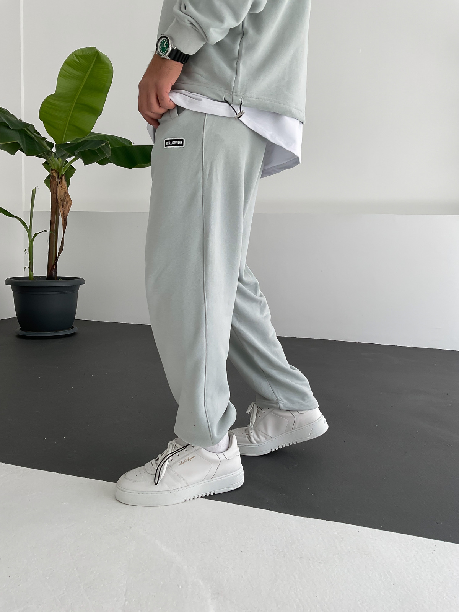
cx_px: 230
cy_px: 306
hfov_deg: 48.2
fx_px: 513
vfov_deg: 61.7
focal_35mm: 29
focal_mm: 3
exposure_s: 1/160
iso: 16
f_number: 1.8
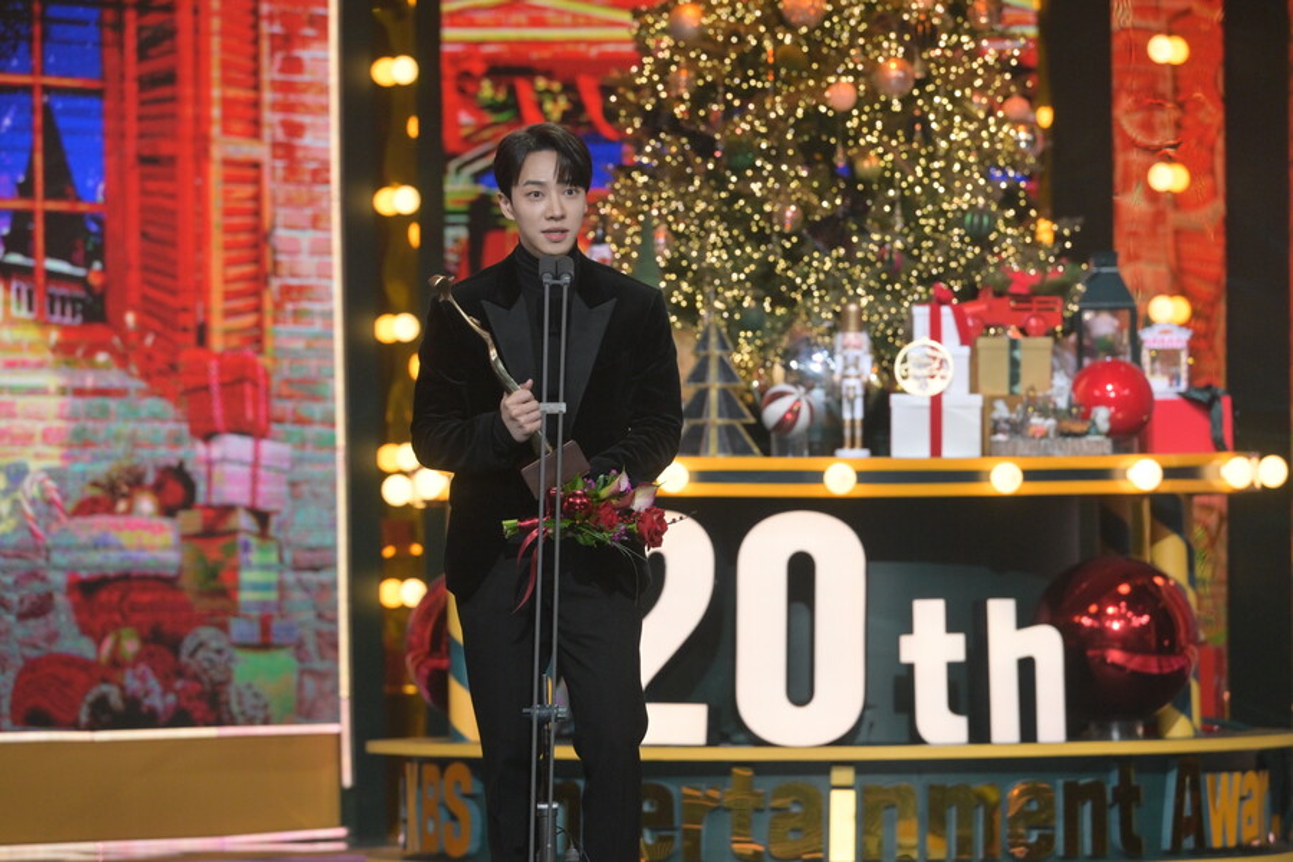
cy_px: 431
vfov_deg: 6.9
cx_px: 646
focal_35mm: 200
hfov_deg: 10.3
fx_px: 7183
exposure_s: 1/500
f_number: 4
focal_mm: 200
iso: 2500
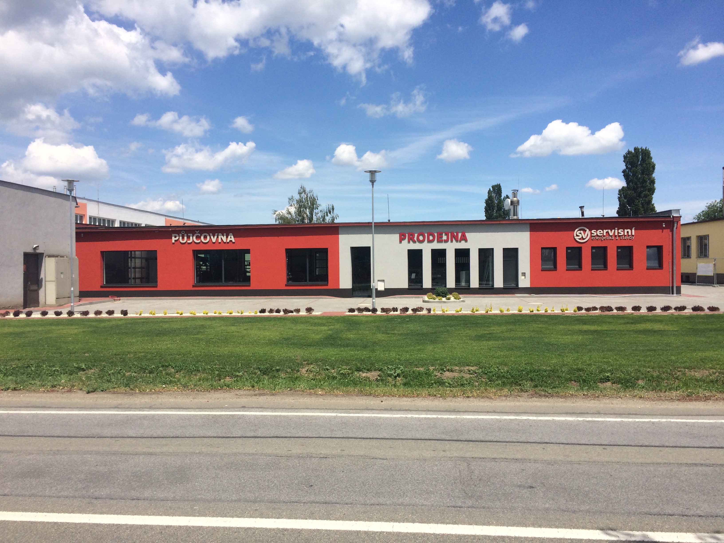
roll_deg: -0.5
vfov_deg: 48.2
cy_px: 272
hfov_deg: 61.7
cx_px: 362
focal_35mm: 29
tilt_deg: -1.7
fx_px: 607
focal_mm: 4.15
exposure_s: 1/2564
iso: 32
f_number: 2.2
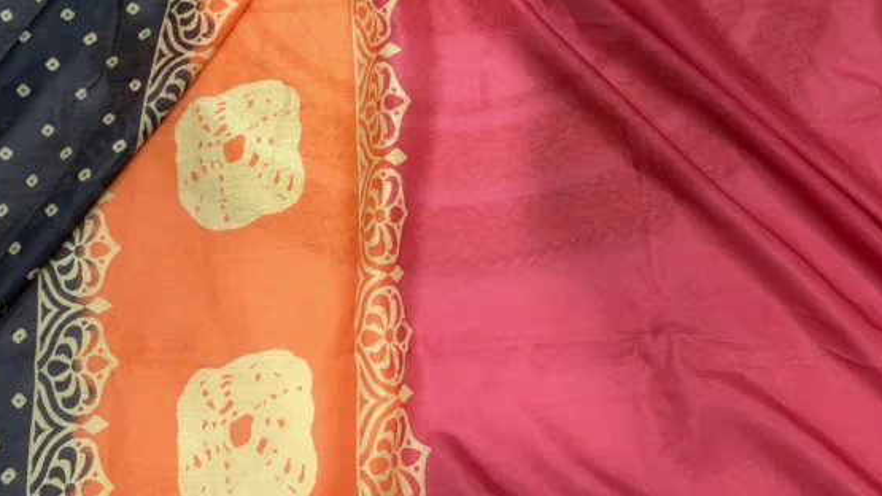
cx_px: 420
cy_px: -60
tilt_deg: -67.5
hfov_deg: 44.6
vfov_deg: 24.1
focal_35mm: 46
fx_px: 1076
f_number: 1.6
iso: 32
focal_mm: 5.96
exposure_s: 1/122
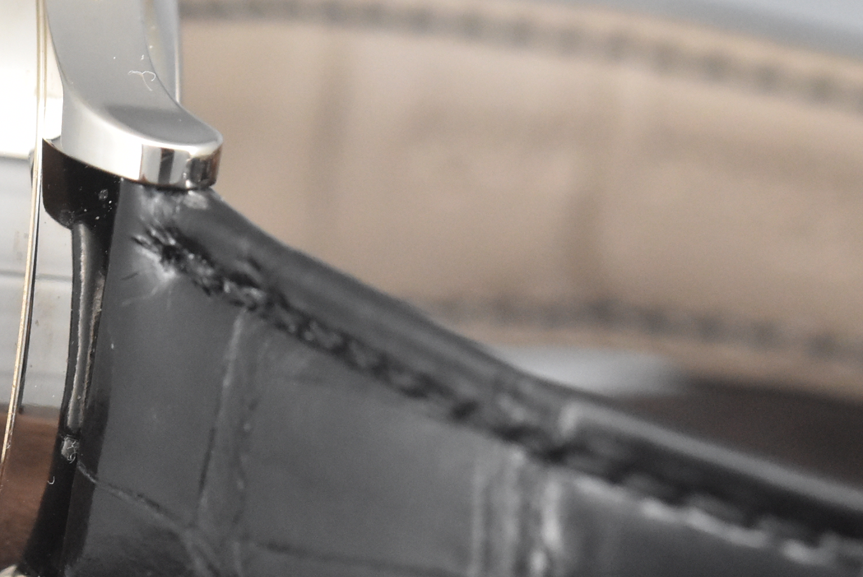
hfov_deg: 5.9
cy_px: 274
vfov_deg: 4.0
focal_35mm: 348
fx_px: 8351
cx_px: -3
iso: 3200
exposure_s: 1/160
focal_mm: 105
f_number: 11
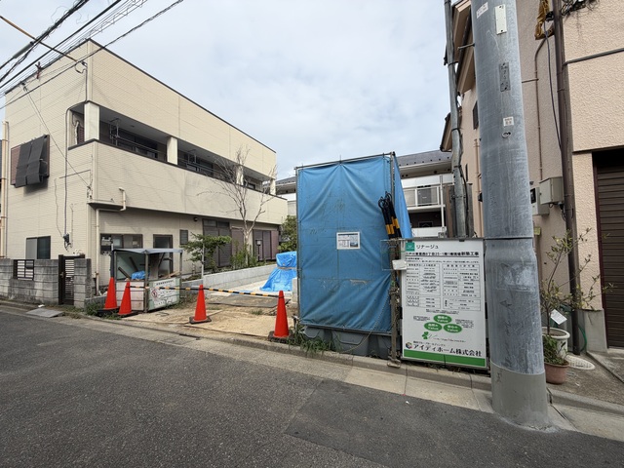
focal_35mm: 14
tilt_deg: +1.9
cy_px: 234
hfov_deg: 102.1
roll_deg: +1.7
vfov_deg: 85.7
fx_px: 252
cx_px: 312
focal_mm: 2.22
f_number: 2.2
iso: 20
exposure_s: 1/820
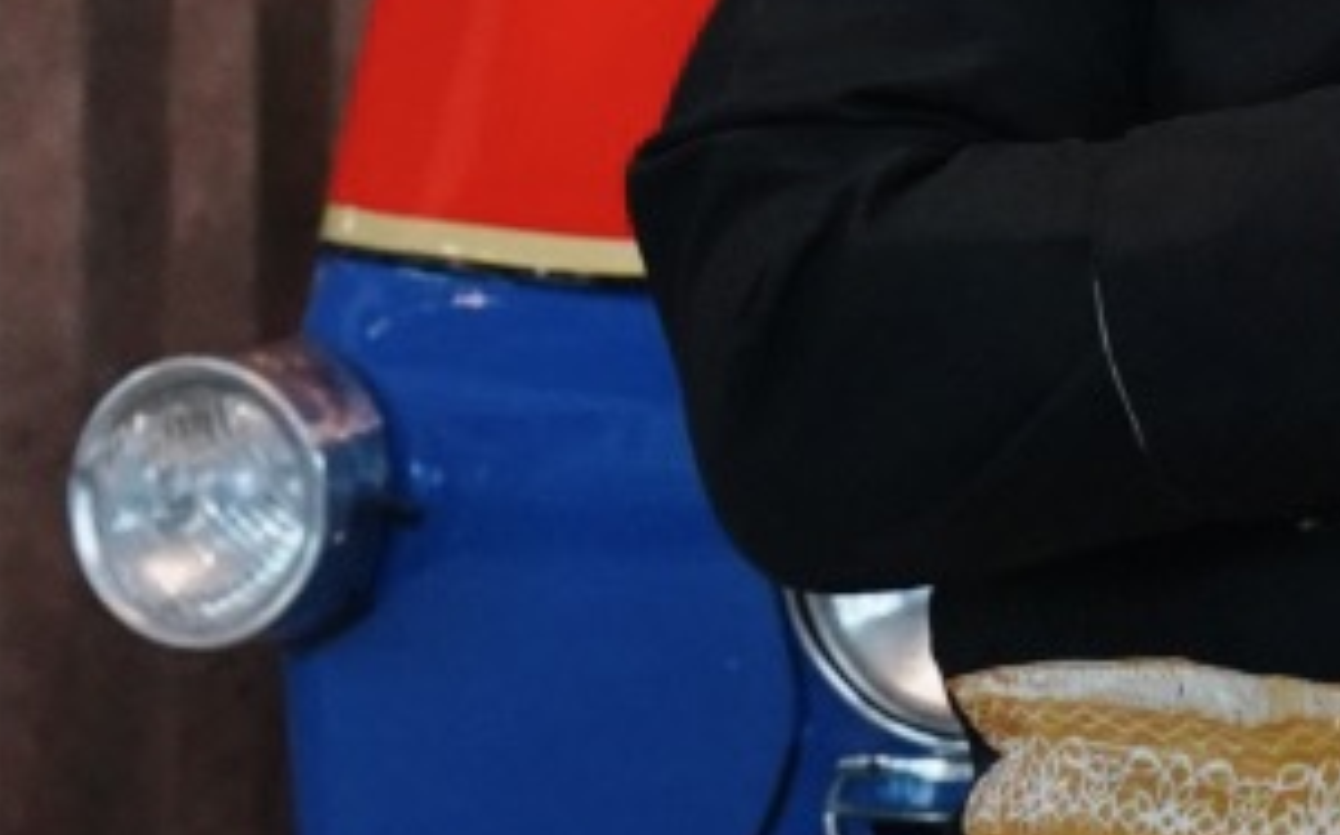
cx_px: 2341
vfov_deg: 8.2
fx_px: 5620
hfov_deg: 12.5
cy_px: -701
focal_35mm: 154
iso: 8000
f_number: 3.5
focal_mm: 28
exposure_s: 1/1250
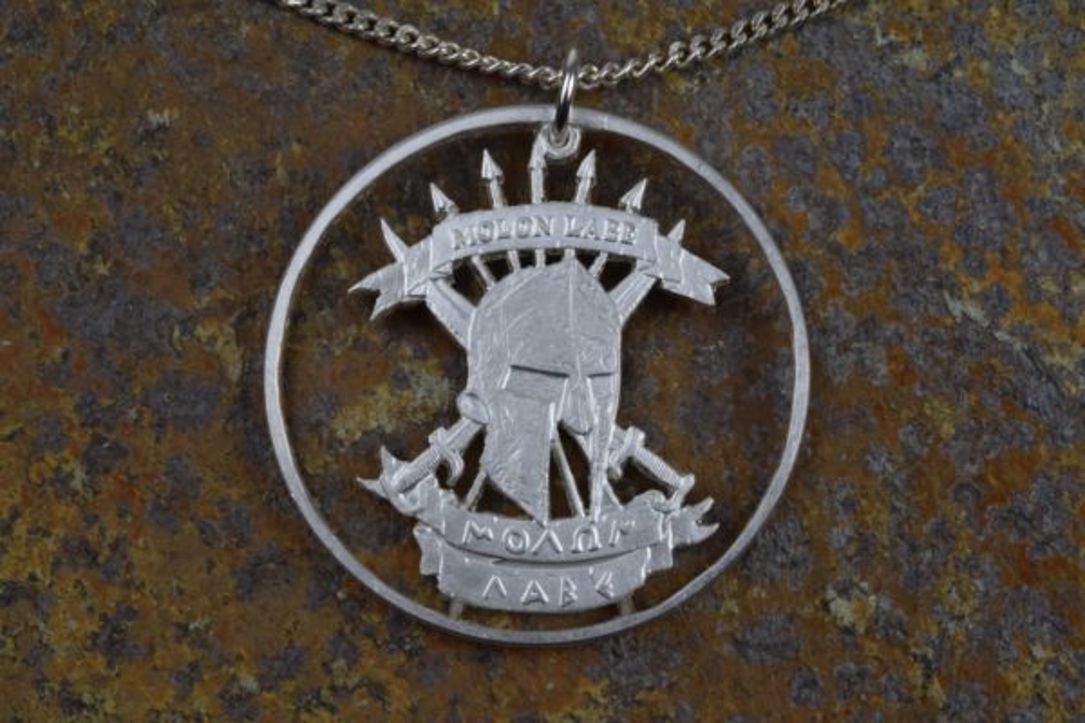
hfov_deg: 24.6
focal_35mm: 82
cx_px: 542
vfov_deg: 16.6
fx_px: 2486
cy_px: 362
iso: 500
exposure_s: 1/10
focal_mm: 55
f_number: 32
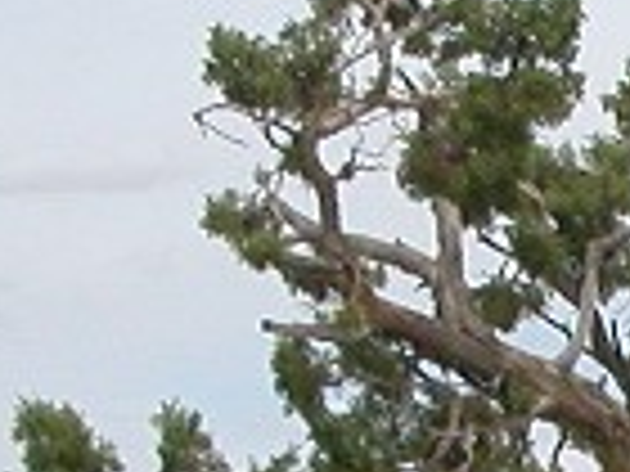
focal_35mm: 212
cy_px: 773
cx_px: 1336
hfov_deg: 8.7
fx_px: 3858
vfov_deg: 6.9
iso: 100
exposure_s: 1/2427
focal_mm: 5.6
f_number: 2.7
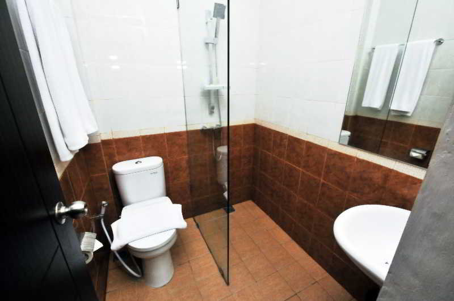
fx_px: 189
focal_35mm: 15
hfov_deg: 100.5
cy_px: 150
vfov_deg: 77.2
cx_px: 227
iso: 800
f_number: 5
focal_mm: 10
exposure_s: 1/25
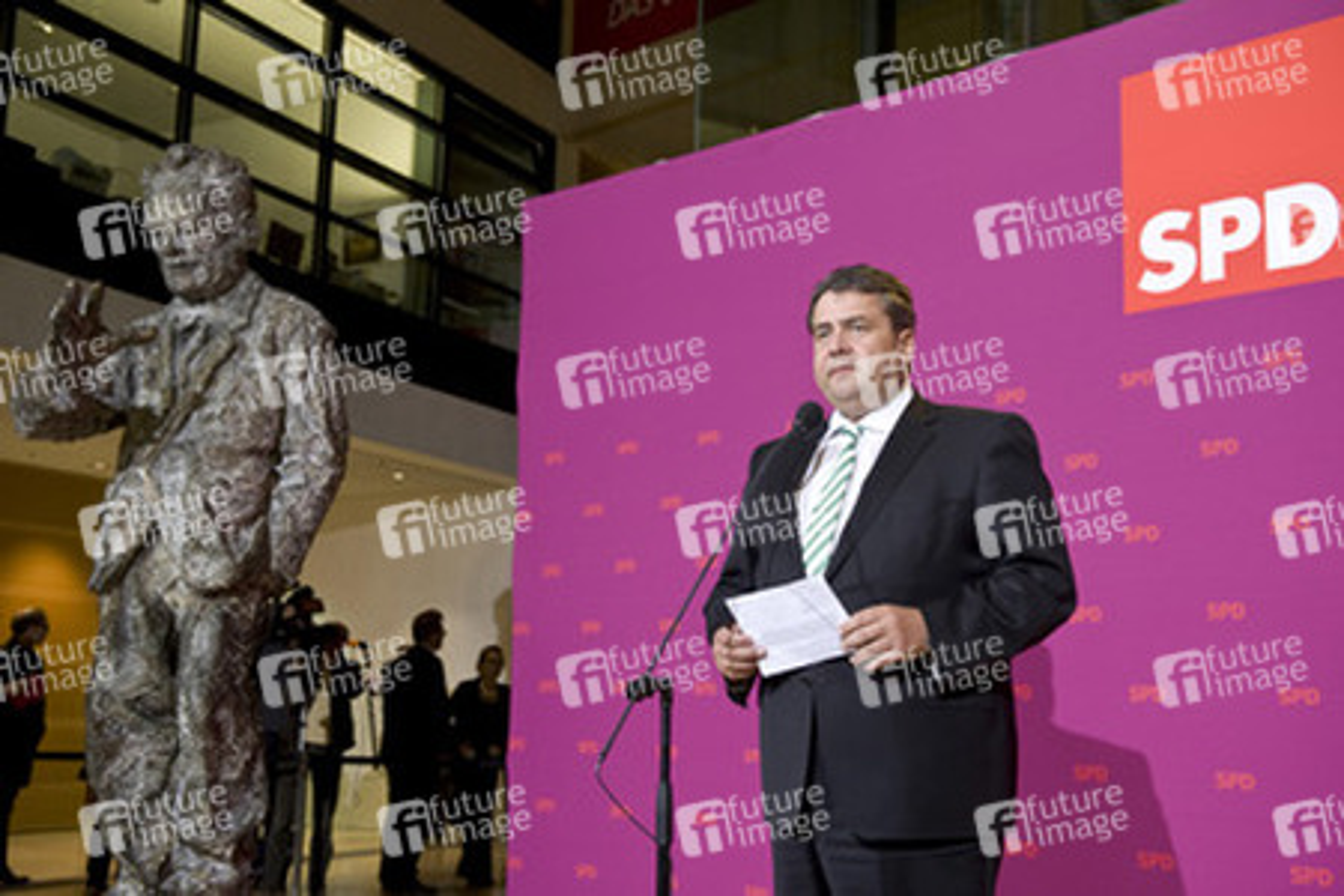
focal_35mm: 42
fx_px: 1568
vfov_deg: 31.9
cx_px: 672
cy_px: 448
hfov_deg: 46.4
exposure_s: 1/125
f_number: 4
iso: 1000
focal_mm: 42
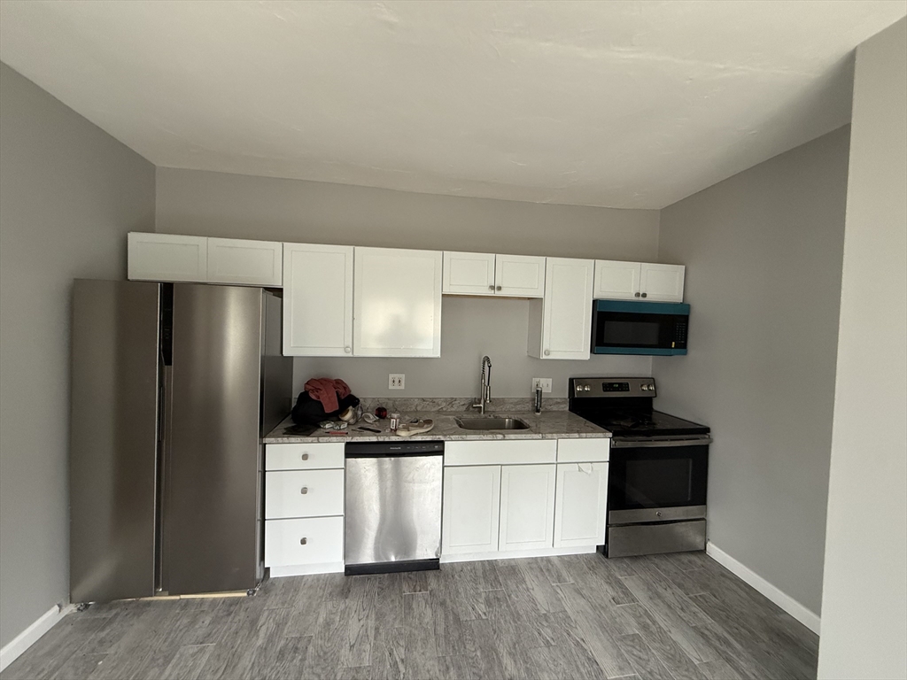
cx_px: 454
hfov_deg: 102.1
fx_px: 367
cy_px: 340
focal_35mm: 14
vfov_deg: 85.7
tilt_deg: -5.1
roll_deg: +0.5
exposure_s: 1/99
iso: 250
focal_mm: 2.22
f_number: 2.2
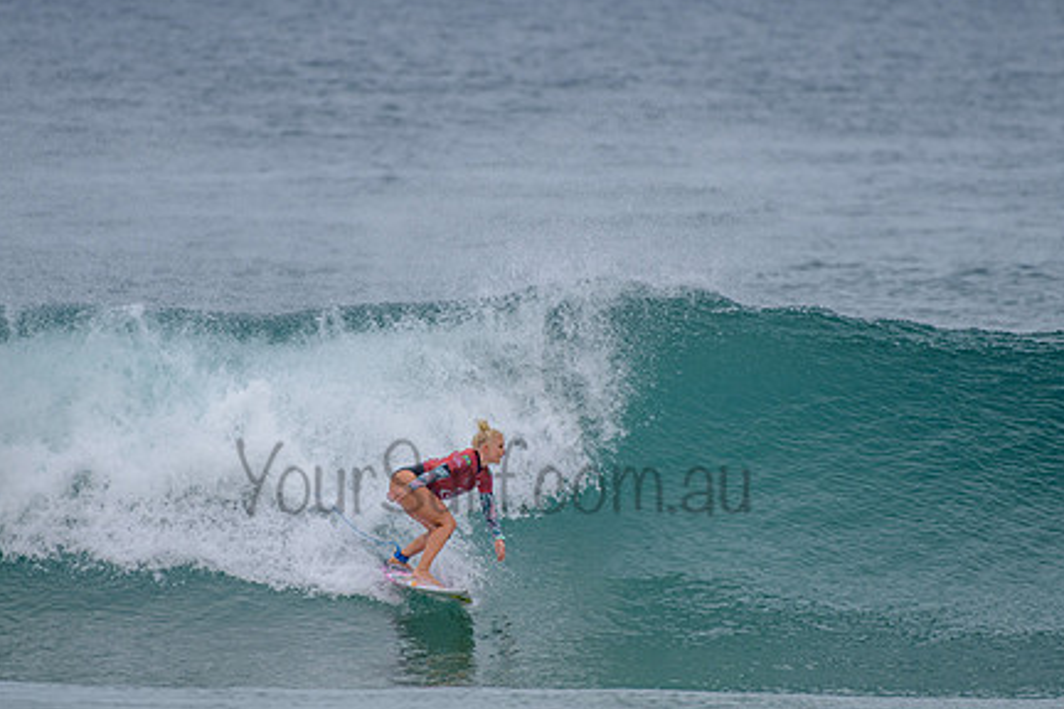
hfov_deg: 3.1
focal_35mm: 672
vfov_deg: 2.0
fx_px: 19860
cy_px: 457
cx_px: 490
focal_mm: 500
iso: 280
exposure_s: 1/2000
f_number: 5.6
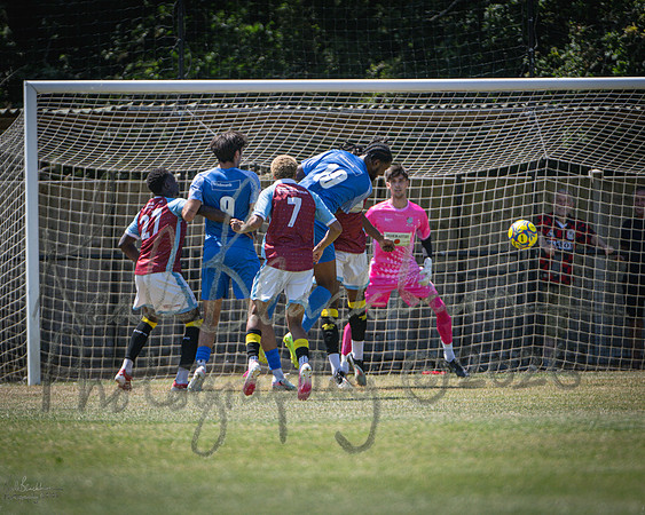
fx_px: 12900
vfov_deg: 2.3
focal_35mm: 676
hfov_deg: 2.9
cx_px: 282
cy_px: 258
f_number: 4
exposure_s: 1/2000
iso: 400
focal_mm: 400
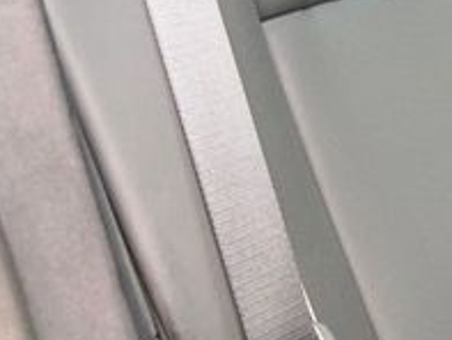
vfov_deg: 18.3
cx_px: 709
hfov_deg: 20.7
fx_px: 1019
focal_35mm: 78
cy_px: -14
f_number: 1.78
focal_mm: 6.76
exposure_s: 1/207
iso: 160
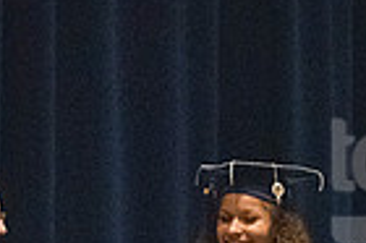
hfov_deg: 3.6
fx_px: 5869
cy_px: 468
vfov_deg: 2.4
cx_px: 106
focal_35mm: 578
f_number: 3.2
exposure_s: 1/400
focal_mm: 120
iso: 10000
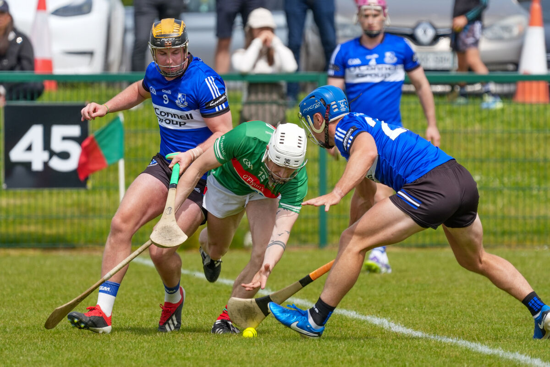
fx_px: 9074
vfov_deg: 2.3
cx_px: 275
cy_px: 184
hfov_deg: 3.5
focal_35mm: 594
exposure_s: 1/1000
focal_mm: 594
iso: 250
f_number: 6.3
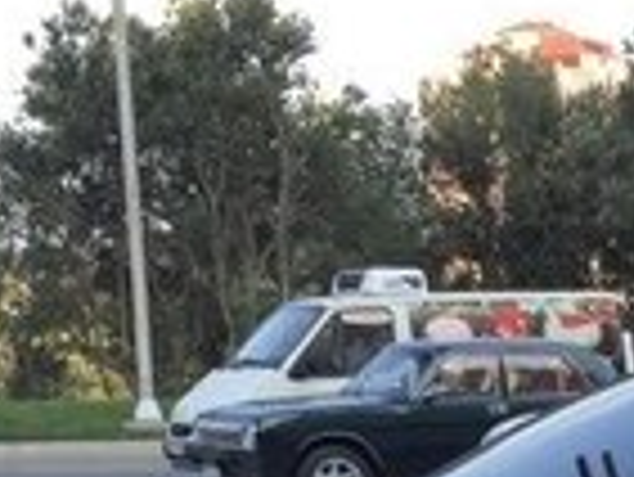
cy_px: 911
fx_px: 2493
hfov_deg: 14.0
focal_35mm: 136
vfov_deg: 10.2
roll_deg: -0.6
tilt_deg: -12.1
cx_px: 805
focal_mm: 4.15
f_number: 2.2
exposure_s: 1/403
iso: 32
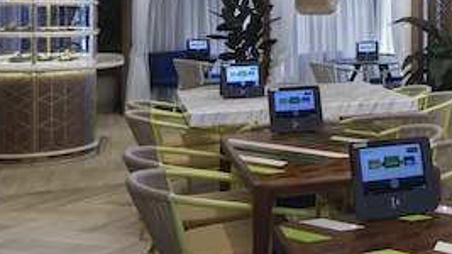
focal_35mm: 62
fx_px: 743
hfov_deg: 27.7
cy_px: 132
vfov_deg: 19.4
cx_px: 599
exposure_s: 1/4
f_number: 13
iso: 250
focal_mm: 24
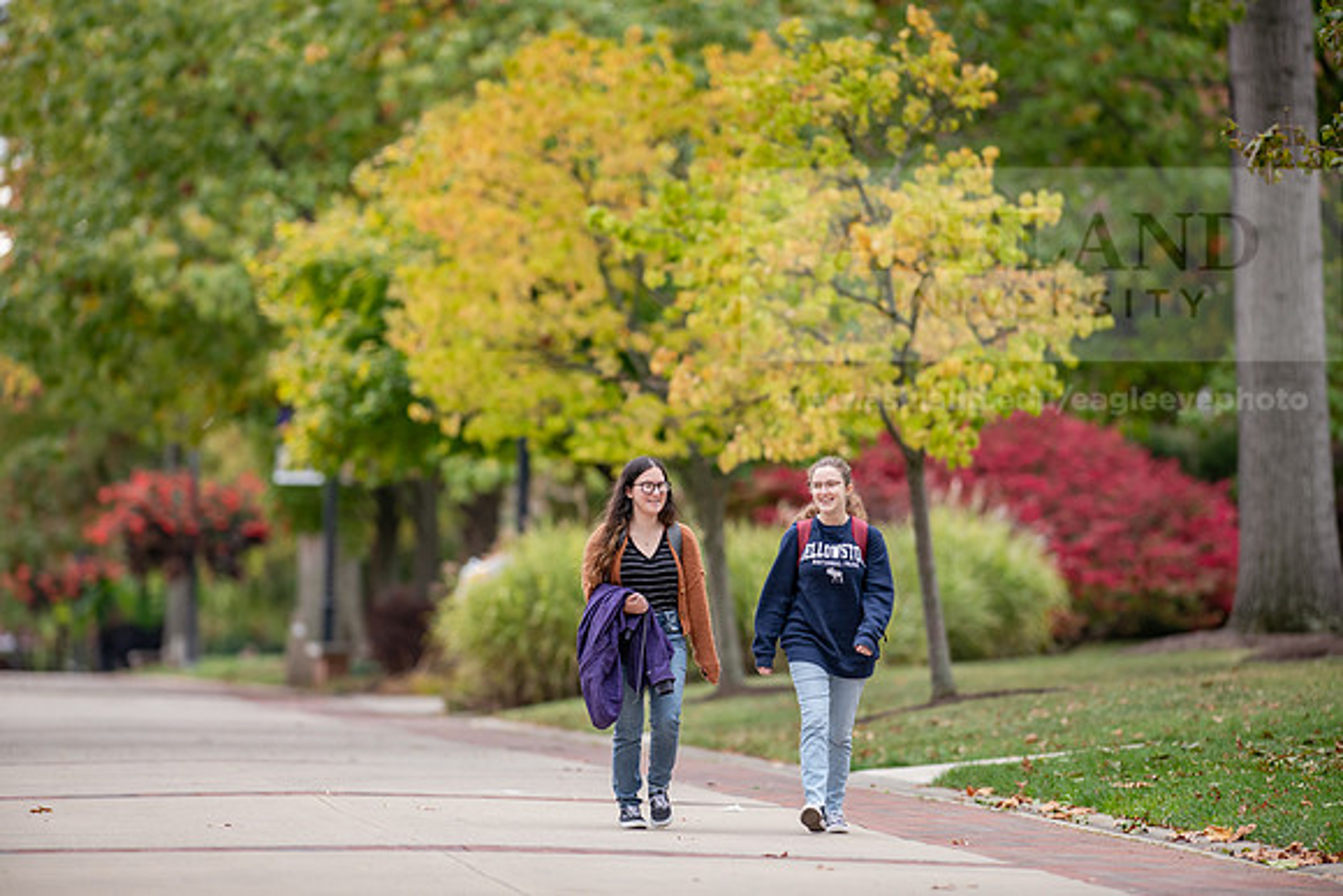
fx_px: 11194
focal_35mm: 300
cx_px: 672
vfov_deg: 4.6
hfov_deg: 6.9
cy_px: 448
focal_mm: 300
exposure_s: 1/500
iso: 250
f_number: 3.2
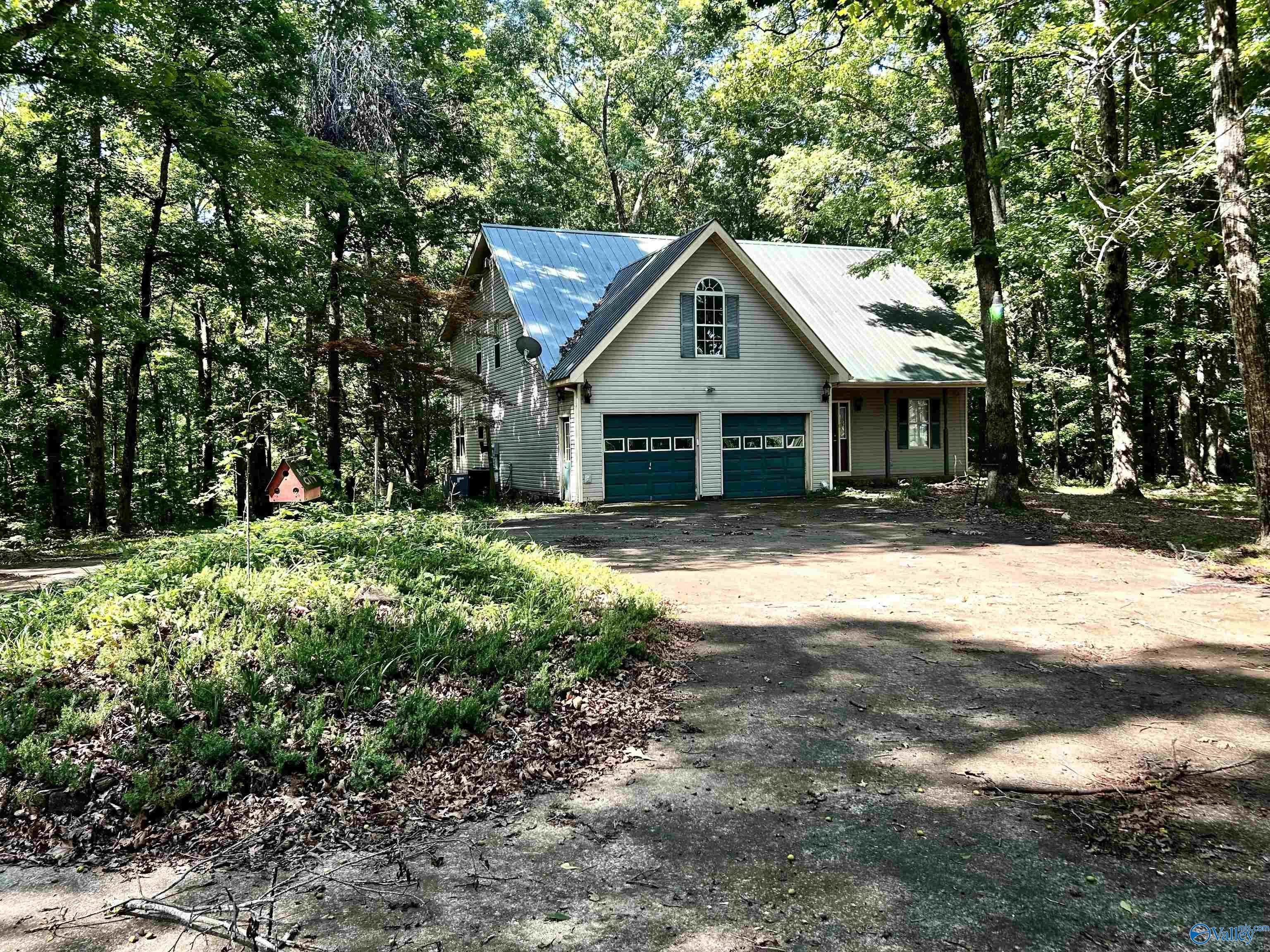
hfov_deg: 67.3
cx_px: 635
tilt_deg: -1.2
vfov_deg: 53.1
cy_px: 476
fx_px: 954
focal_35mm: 26
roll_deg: +1.3
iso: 40
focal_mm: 5.7
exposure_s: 1/226
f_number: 1.5
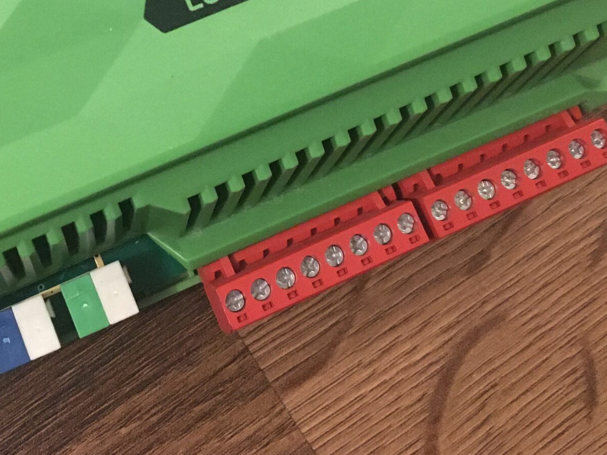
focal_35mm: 62
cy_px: 6
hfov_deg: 30.8
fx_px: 1087
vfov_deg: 22.8
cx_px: 182
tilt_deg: -74.5
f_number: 2.2
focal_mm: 4.15
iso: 400
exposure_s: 1/17
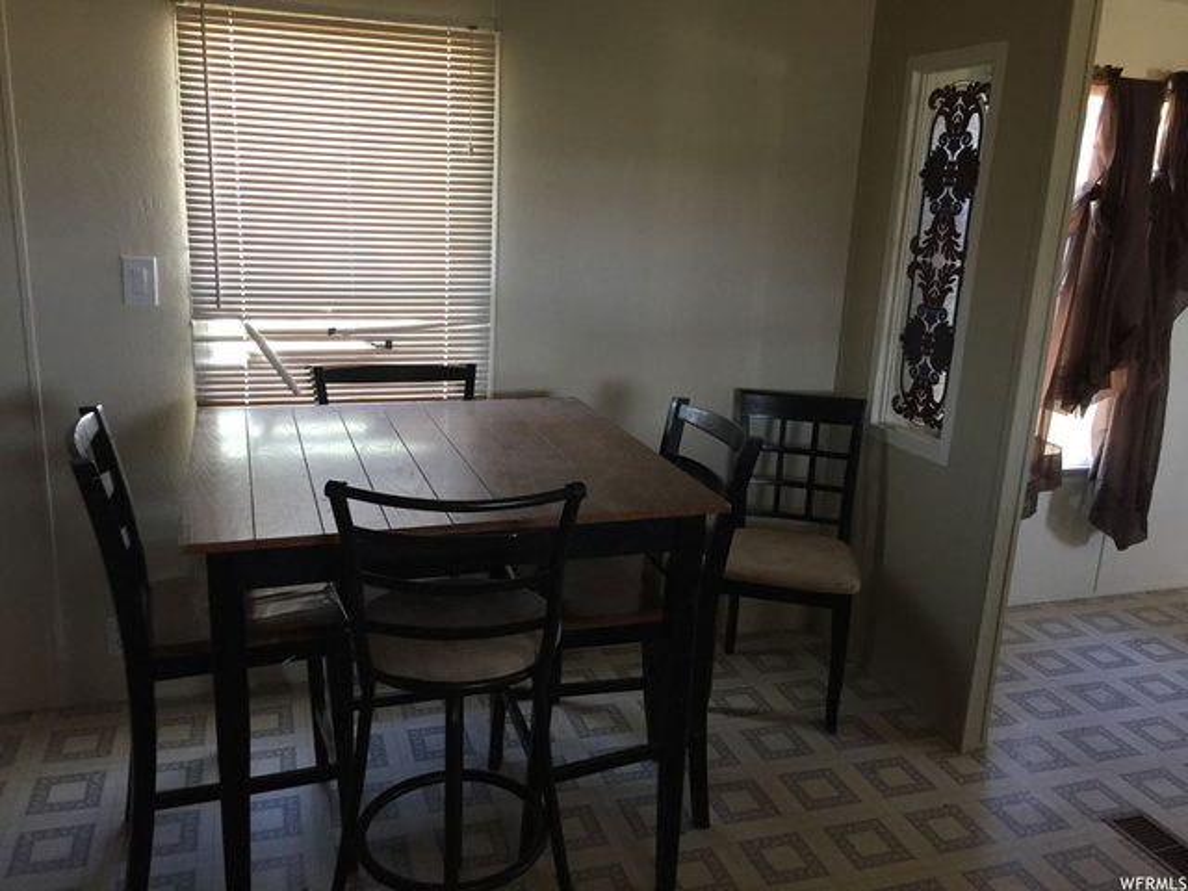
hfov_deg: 61.7
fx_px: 995
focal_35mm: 29
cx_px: 594
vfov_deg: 48.2
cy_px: 446
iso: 125
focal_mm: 4.15
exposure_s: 1/30
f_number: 2.2
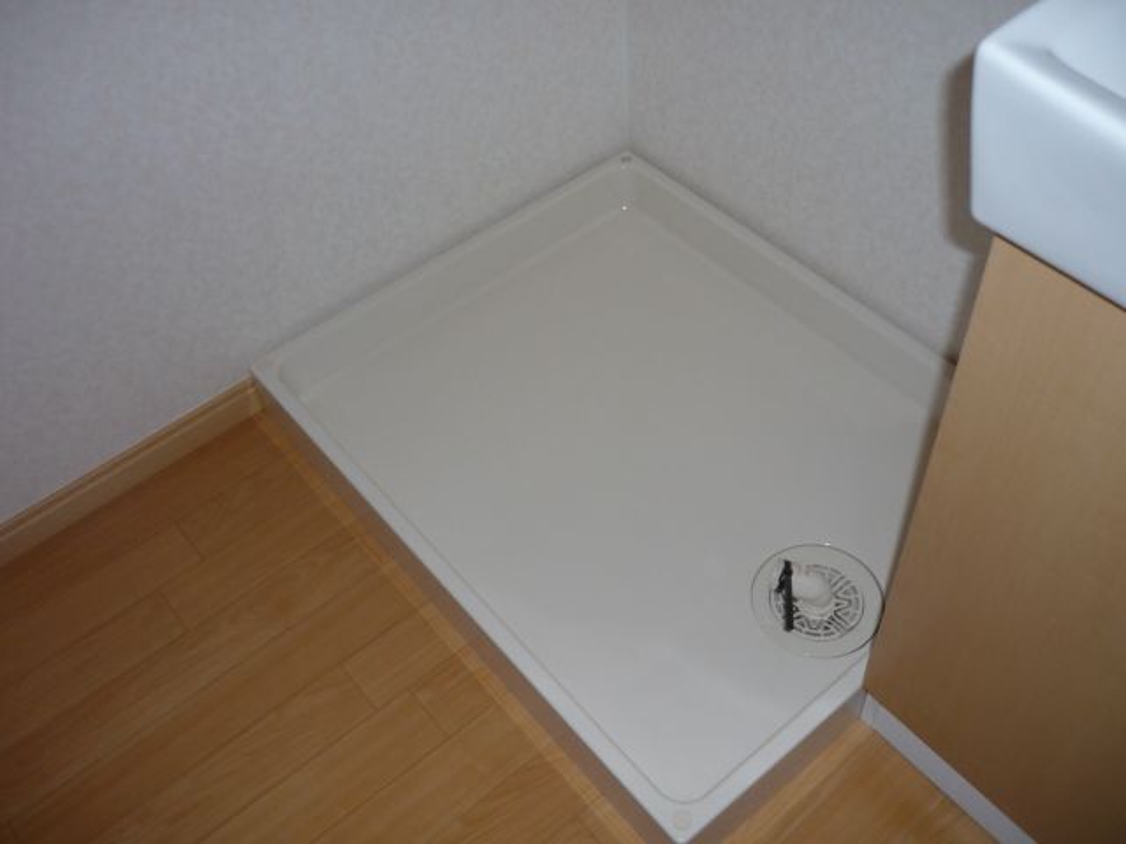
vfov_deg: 42.9
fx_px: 1073
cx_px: 563
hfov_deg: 55.4
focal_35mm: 33
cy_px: 422
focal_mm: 5.5
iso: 100
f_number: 2.8
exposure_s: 1/30
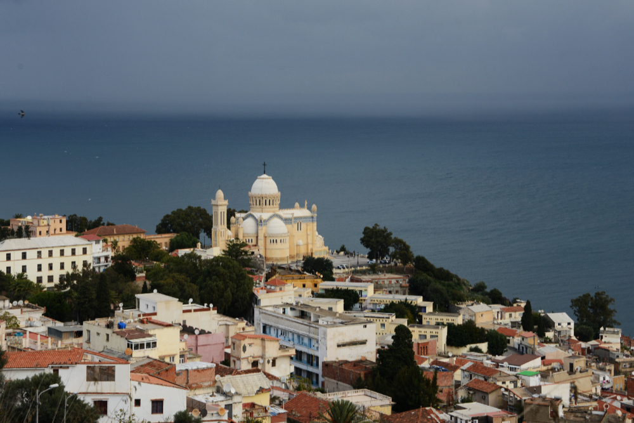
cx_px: 317
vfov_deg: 18.9
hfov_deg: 28.1
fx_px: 1268
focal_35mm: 72
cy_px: 212
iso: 250
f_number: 6.3
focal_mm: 72
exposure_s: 1/400
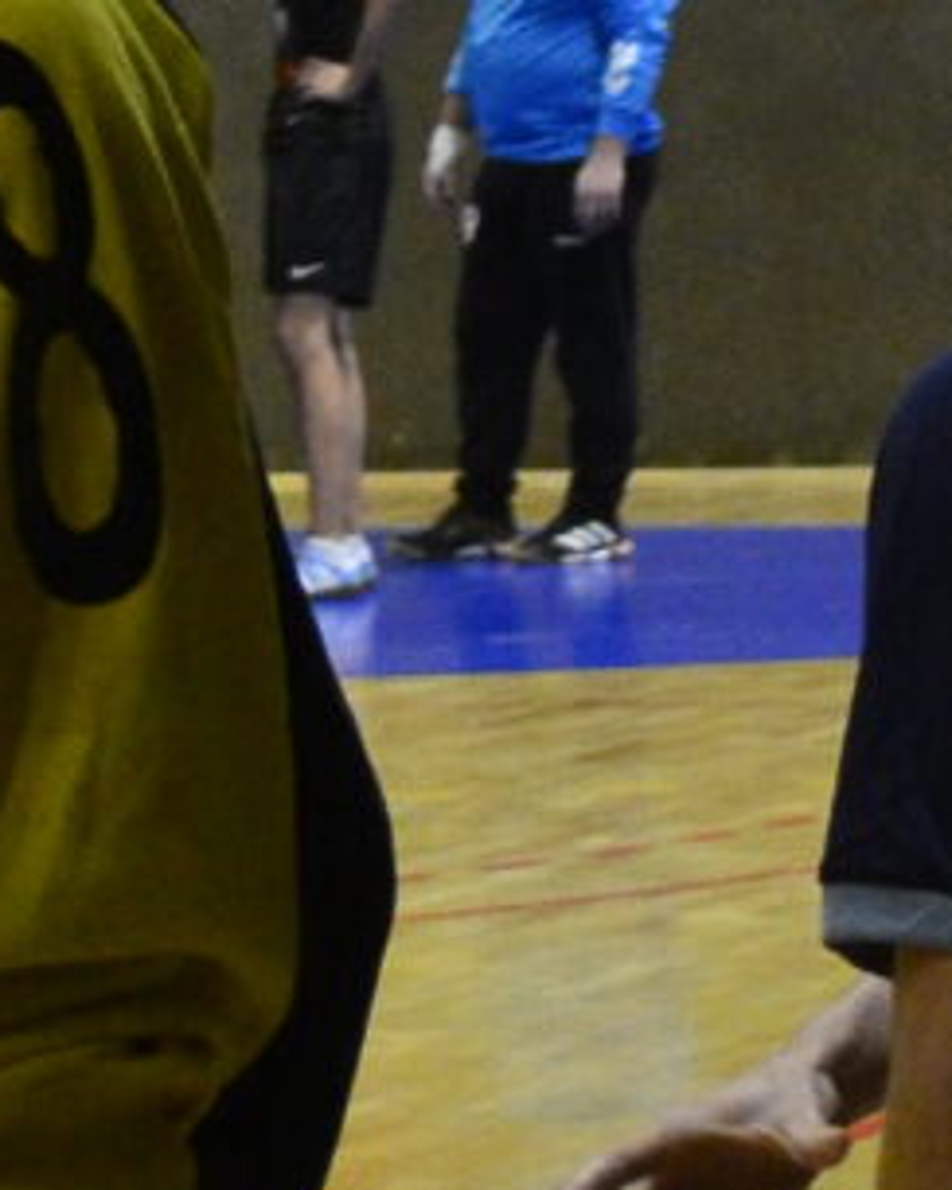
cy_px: 156
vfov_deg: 5.5
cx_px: -987
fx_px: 12468
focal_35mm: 354
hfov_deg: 4.3
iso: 1600
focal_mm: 30
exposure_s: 1/180
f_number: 4.5
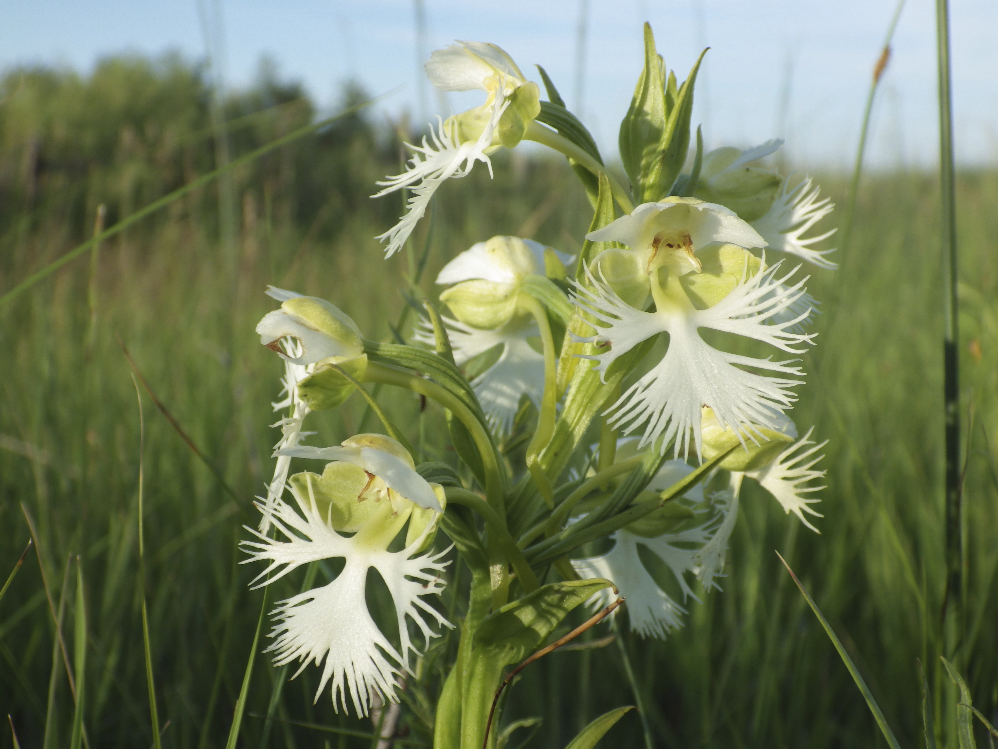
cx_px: 499
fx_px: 1701
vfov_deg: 24.8
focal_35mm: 59
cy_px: 374
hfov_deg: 32.7
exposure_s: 1/400
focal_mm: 10.7
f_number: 4
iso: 100
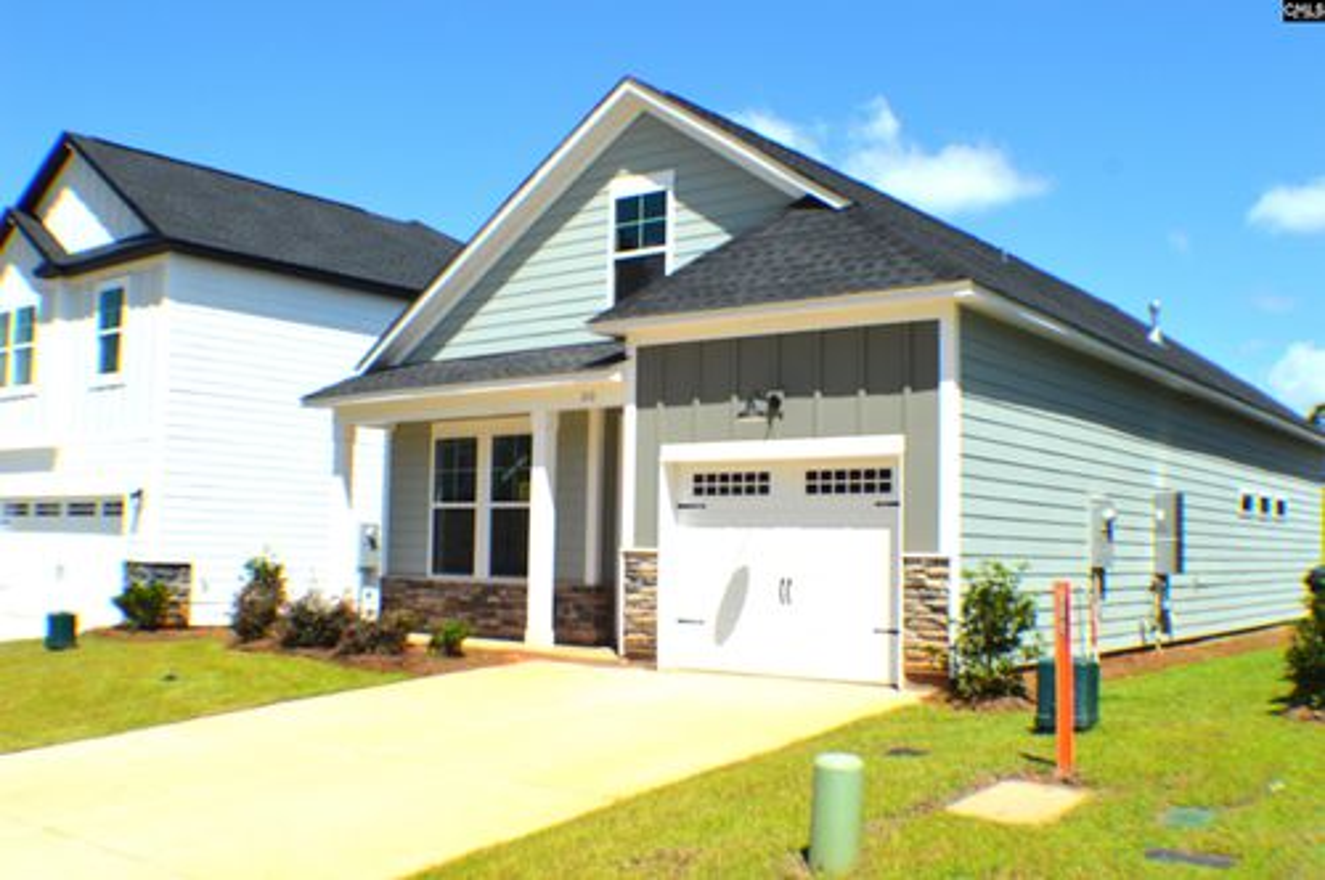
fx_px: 1581
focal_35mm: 43
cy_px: 440
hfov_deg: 45.5
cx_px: 662
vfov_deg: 31.1
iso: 100
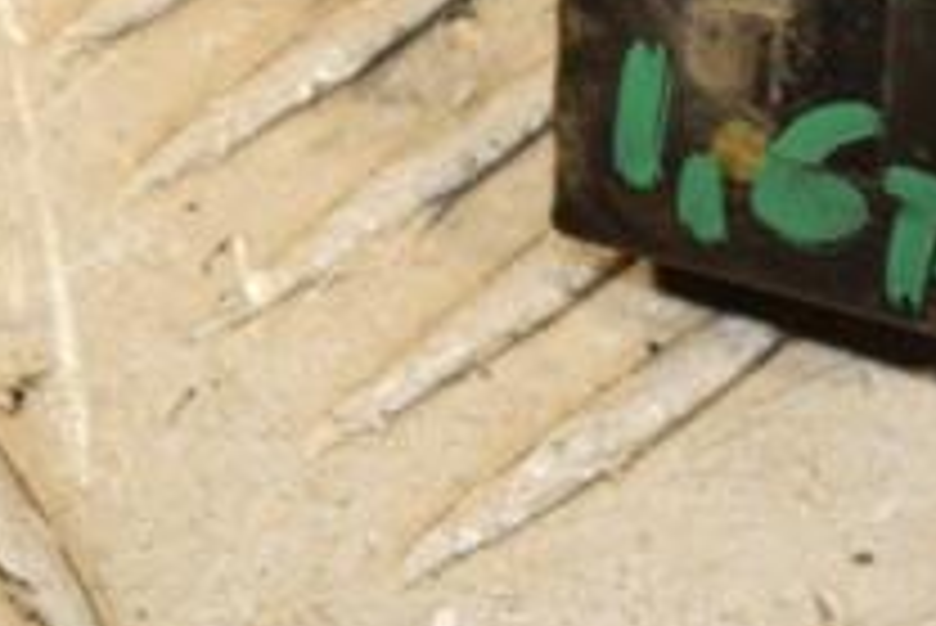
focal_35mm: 424
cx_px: 1251
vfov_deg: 3.2
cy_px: 158
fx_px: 11031
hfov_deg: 4.8
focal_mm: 98
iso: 800
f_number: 7.1
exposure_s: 1/200
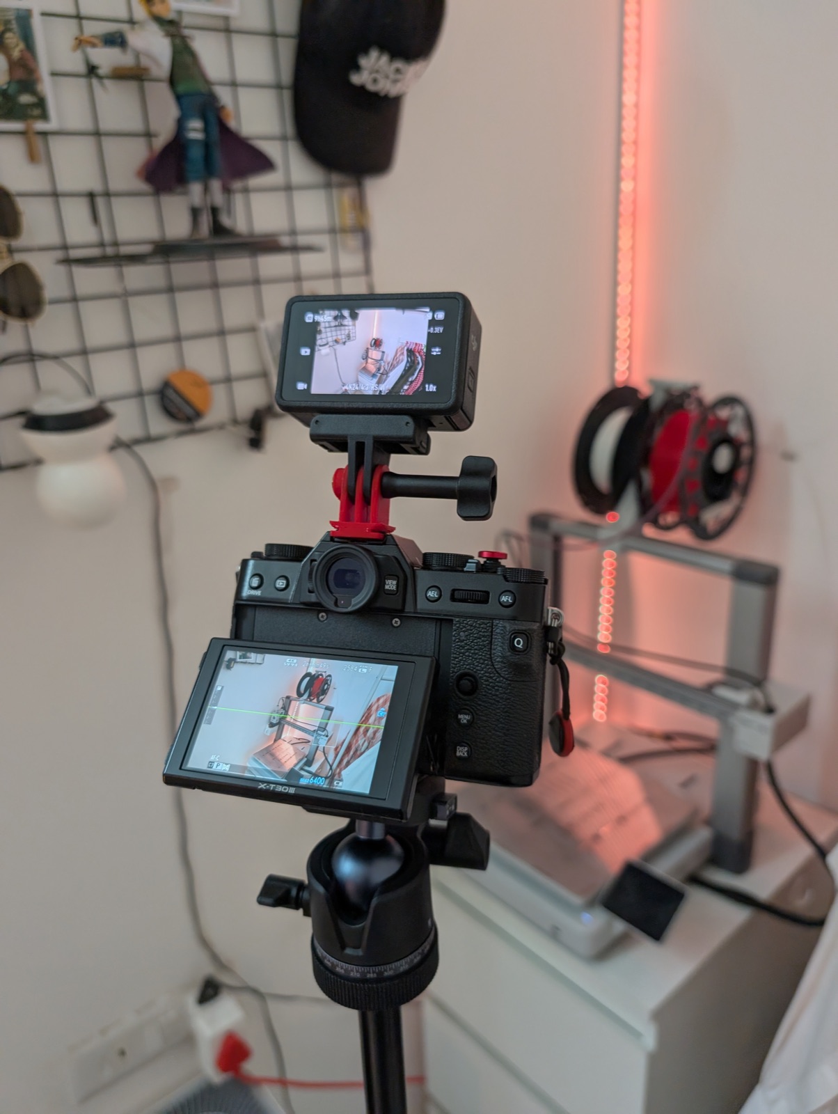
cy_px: 557
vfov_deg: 71.5
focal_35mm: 24
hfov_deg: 56.9
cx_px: 419
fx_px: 773
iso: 25
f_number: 1.68
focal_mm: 6.9
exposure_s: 1/138
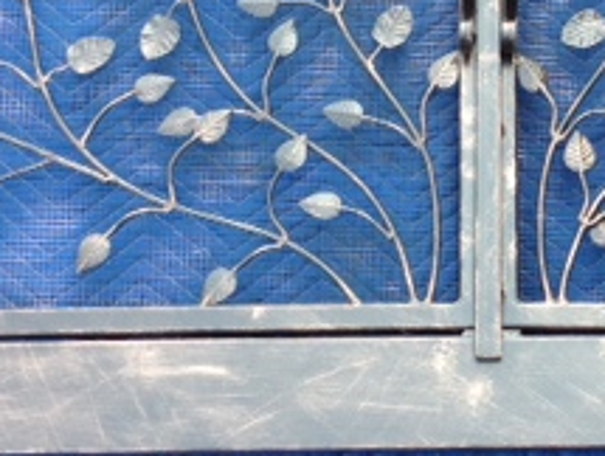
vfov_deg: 14.2
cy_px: 135
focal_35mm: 104
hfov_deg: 18.6
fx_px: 1821
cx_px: 504
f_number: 2.4
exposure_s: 1/145
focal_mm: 4.28
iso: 50
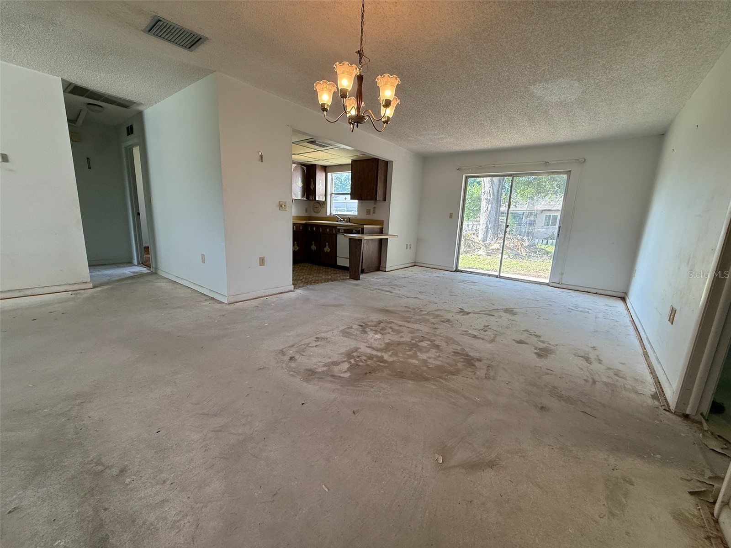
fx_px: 296
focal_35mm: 14
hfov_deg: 102.1
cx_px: 366
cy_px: 274
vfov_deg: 85.7
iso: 125
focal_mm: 2.22
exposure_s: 1/120
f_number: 2.2
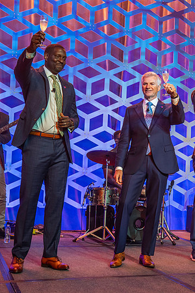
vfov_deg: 31.9
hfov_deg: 21.1
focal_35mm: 63
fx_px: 512
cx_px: 173
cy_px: 152
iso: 1250
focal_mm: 36
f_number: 4.5
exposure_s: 1/200
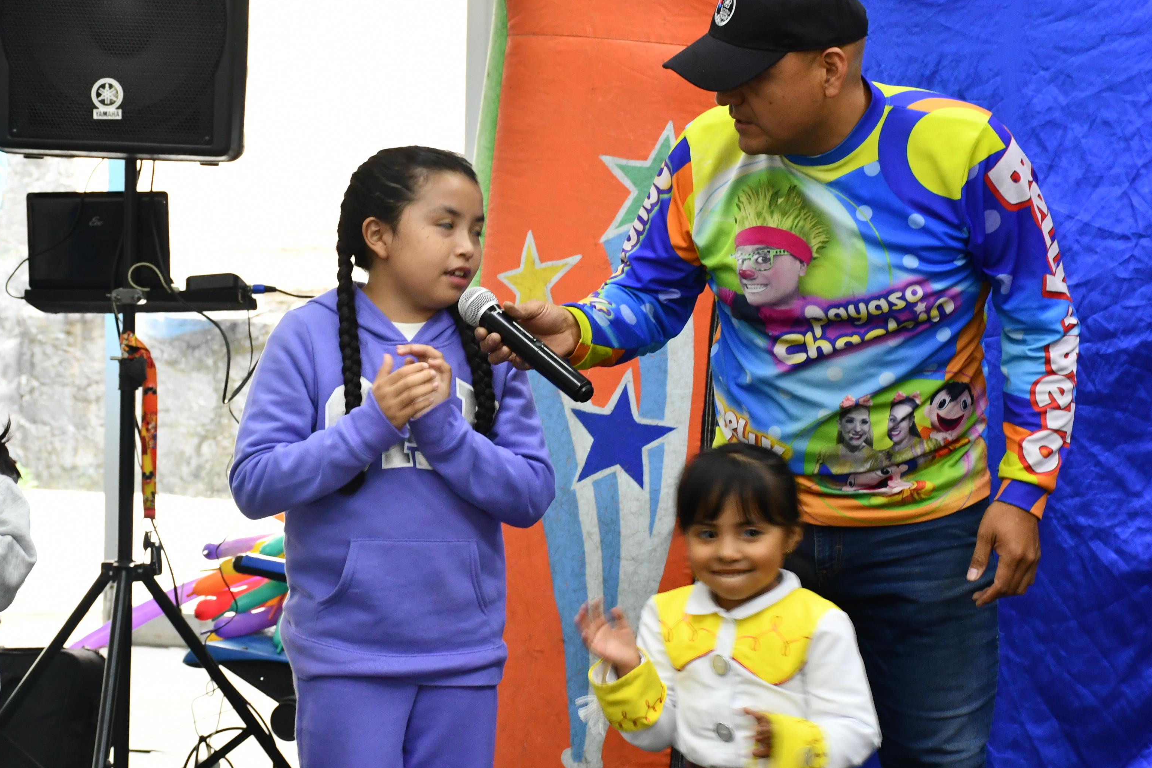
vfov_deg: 12.1
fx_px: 3616
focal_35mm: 113
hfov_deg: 18.1
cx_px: 426
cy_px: 384
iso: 1250
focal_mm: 56
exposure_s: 1/30
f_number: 6.3
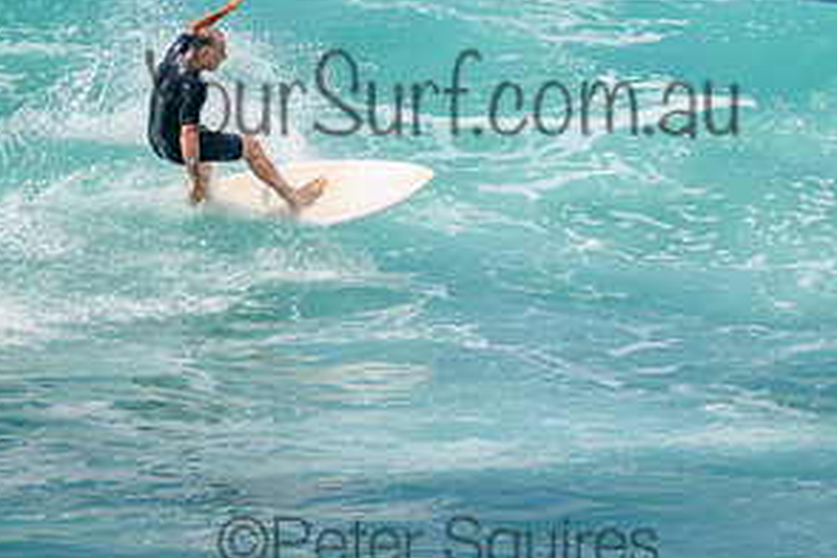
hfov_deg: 1.3
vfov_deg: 0.9
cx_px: 438
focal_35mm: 1576
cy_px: 70
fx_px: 36639
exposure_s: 1/2000
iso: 720
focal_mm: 800
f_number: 11
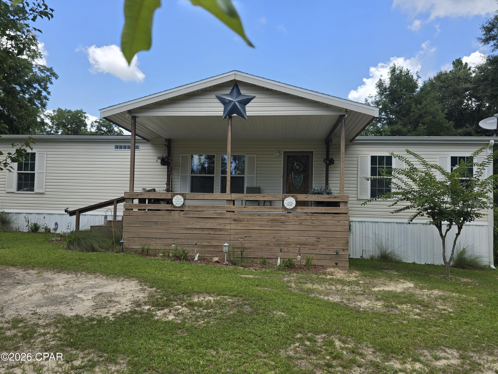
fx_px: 331
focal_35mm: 23
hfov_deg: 73.9
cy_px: 187
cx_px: 249
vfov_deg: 58.9
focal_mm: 6.3
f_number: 1.7
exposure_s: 1/389
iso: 12
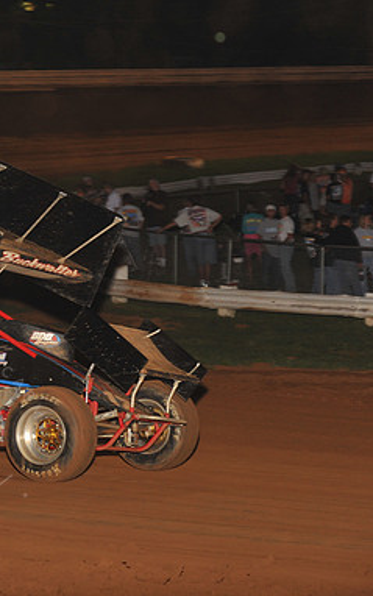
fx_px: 2812
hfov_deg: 7.5
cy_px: 300
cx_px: -47
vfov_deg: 12.1
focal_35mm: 173
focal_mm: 112
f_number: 6.3
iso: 800
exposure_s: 1/320
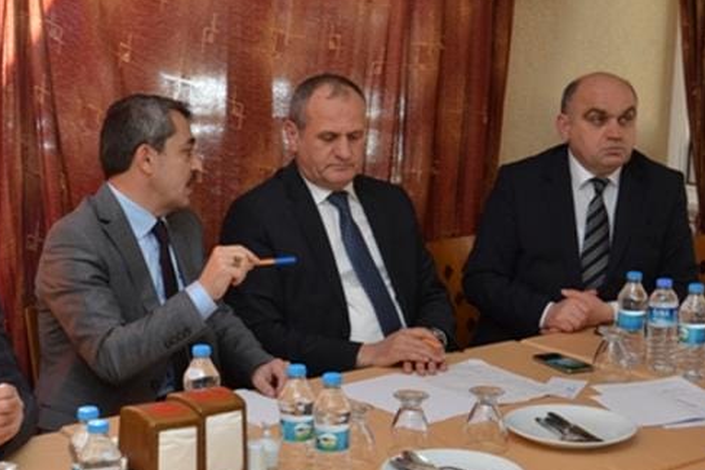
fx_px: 1351
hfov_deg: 29.1
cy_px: 308
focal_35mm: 69
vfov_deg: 19.7
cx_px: 236
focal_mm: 28
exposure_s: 1/40
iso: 1000
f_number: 7.1
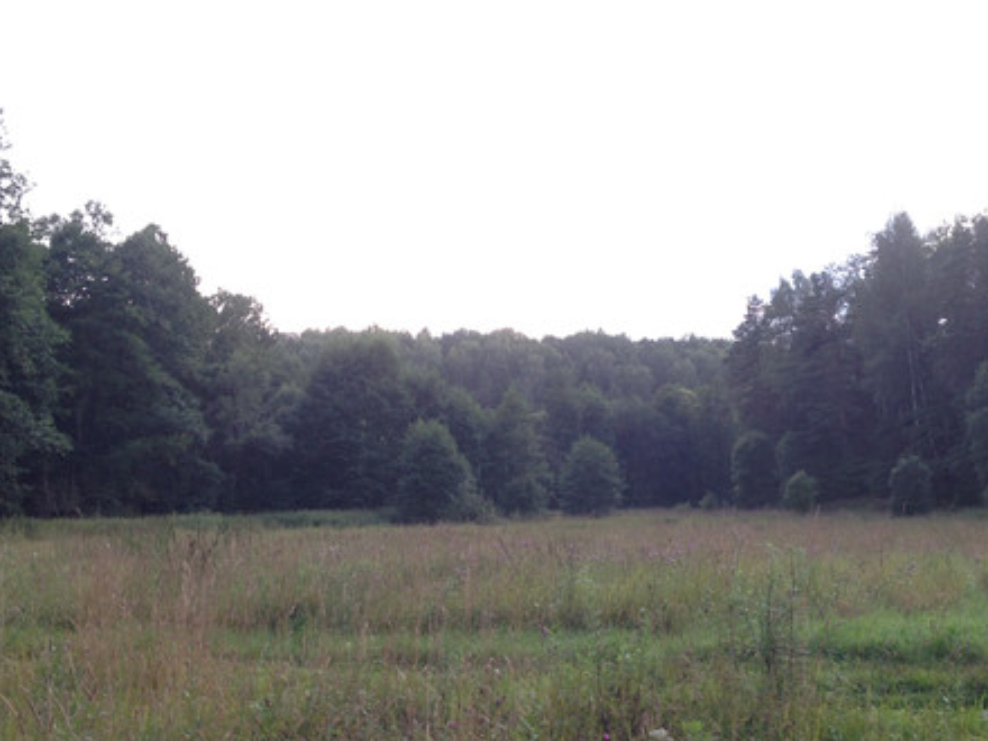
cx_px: 505
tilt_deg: +1.5
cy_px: 463
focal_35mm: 48
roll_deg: +1.0
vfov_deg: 30.1
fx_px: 1370
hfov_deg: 39.7
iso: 50
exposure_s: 1/30
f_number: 2.4
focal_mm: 4.12
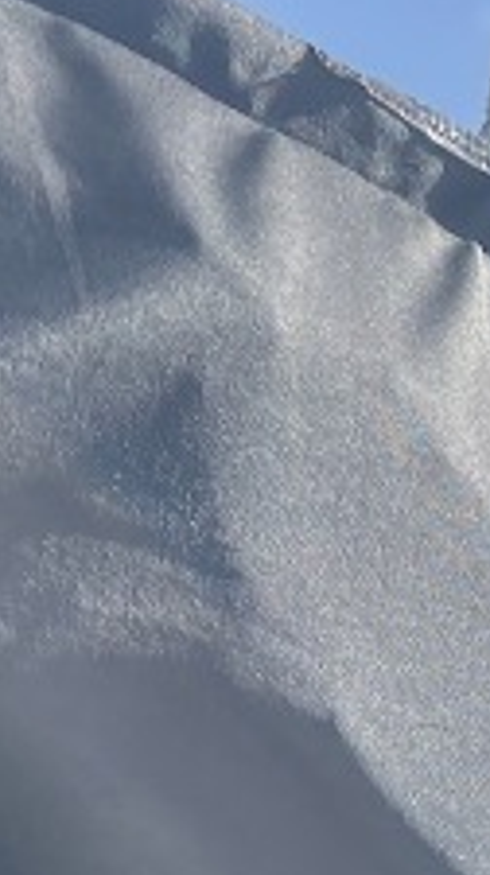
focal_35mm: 129
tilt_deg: +17.9
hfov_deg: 9.4
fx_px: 2990
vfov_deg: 15.6
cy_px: 1213
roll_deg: +2.8
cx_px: 303
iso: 32
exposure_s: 1/3300
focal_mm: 4.2
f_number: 1.6
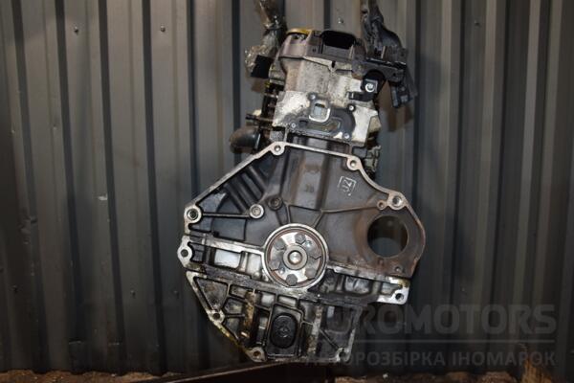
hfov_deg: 67.4
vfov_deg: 47.9
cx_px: 287
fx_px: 430
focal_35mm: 27
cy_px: 192
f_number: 5
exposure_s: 1/60
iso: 800
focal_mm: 18
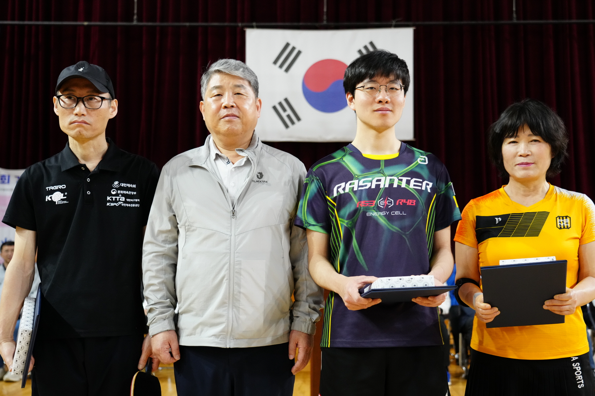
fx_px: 694
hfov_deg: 46.4
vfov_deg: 31.9
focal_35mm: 42
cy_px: 198
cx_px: 298
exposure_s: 1/250
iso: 3200
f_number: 4
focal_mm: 42
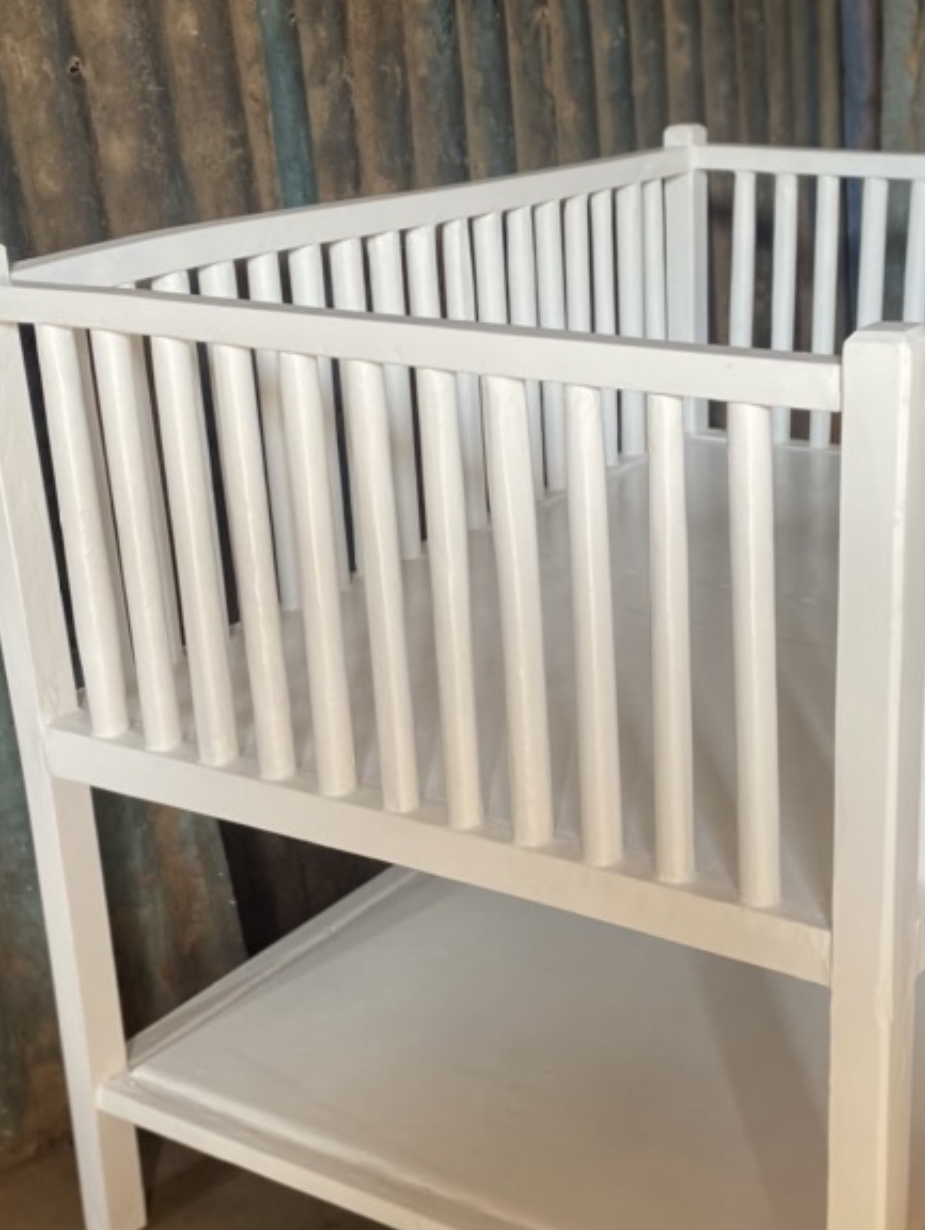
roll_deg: +1.0
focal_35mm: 49
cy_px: 668
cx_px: 637
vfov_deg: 38.8
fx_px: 1743
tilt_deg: -21.6
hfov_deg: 29.5
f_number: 1.8
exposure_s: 1/77
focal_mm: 4.25
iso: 125
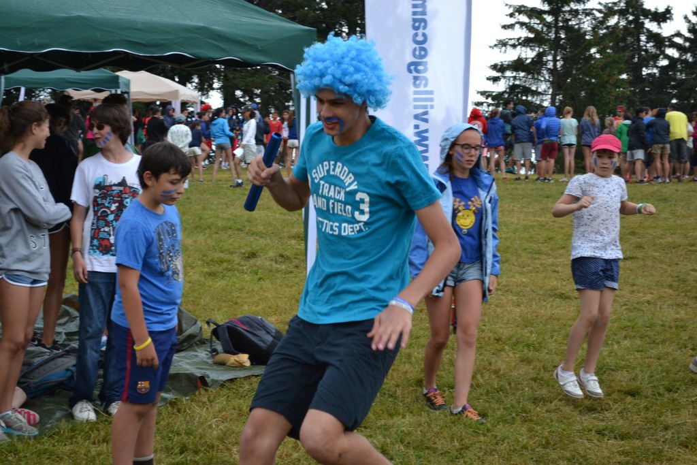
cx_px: 348
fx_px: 1394
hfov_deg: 28.1
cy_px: 232
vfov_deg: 18.9
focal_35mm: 72
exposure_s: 1/640
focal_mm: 48
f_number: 5.6
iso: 400
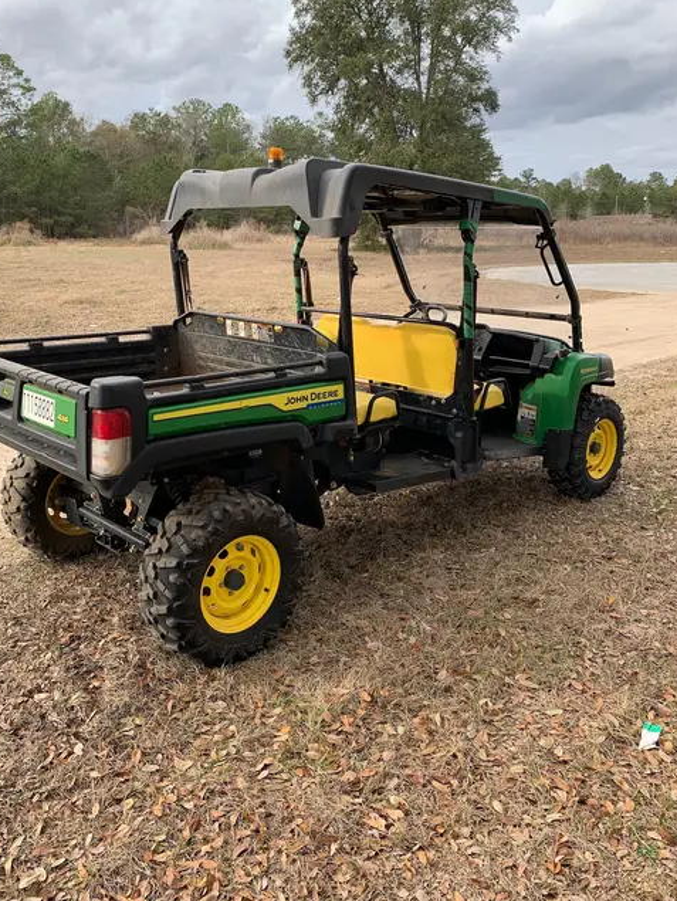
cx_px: 301
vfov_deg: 59.7
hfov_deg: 46.8
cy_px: 389
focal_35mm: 30
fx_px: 782
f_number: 1.8
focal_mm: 4.25
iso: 25
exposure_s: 1/326
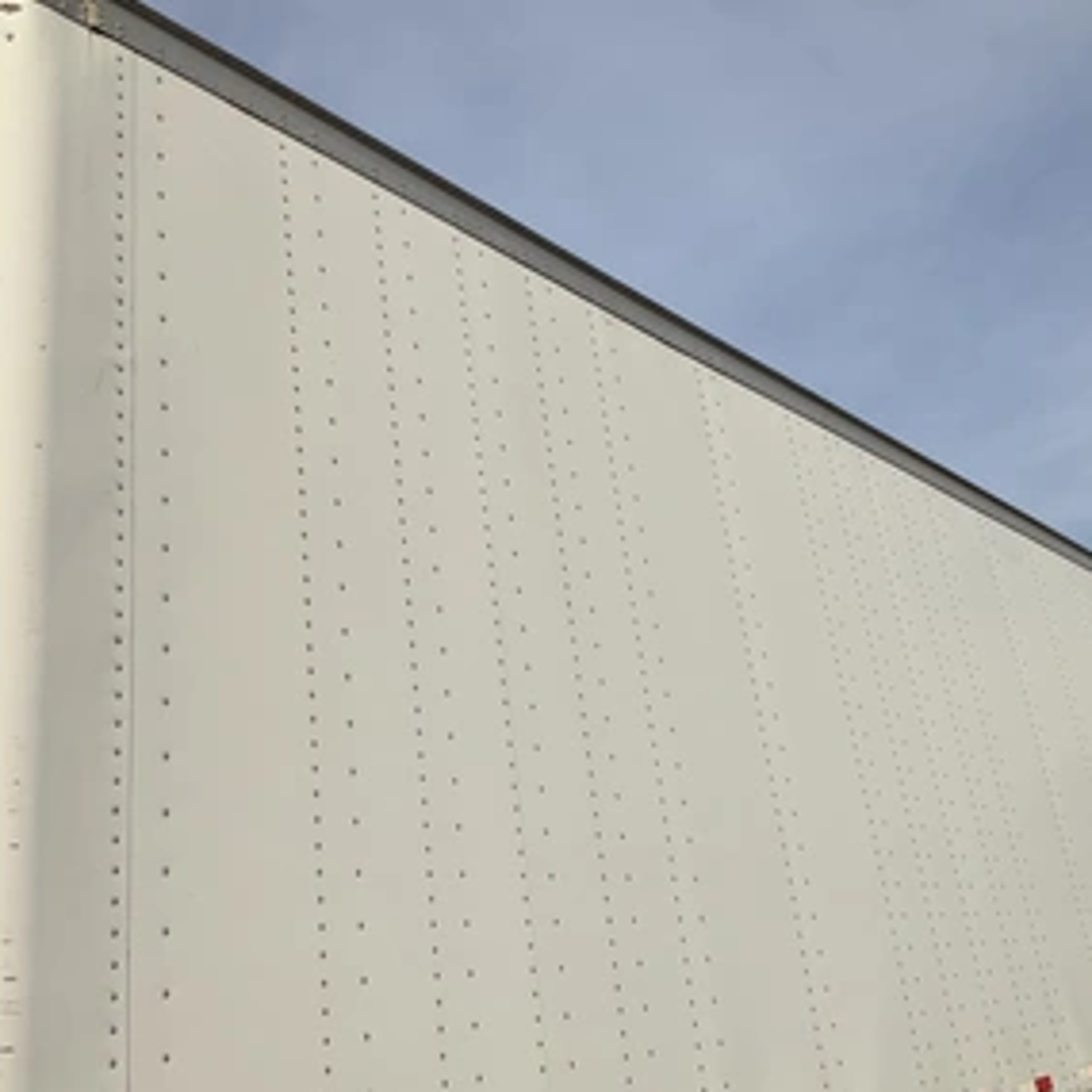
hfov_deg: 46.0
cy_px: 544
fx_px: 1285
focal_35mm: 36
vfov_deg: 46.0
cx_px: 494
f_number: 1.8
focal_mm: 3
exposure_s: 1/2538
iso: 25
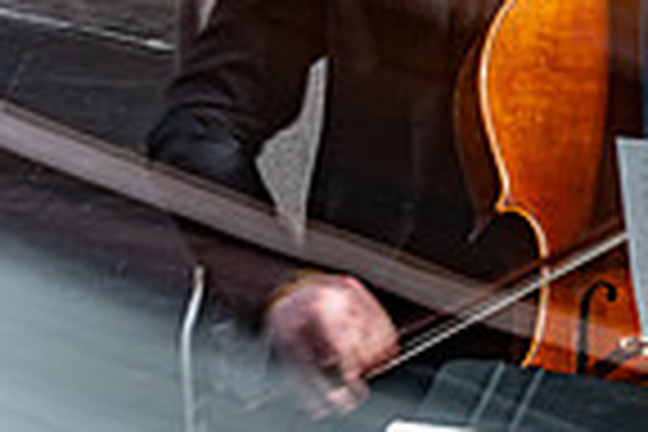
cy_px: -376
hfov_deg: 2.6
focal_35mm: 807
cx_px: 819
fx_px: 14525
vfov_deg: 1.7
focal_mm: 200
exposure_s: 1
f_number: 13
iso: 100
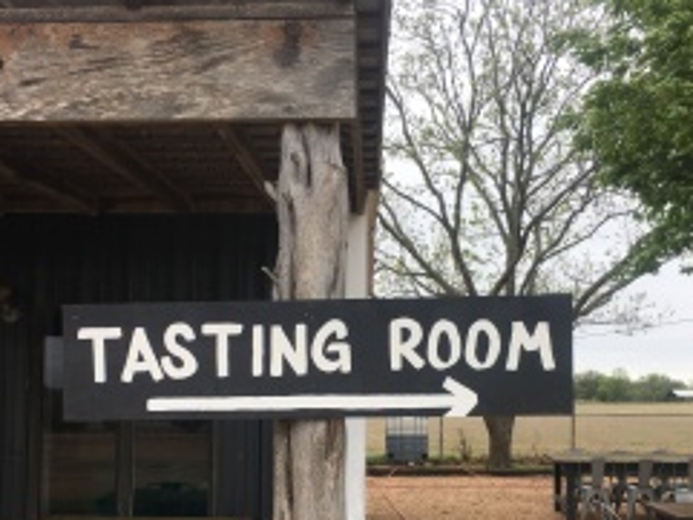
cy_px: 376
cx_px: 342
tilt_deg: +1.9
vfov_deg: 32.4
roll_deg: +0.3
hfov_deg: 42.9
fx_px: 881
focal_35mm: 44
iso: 25
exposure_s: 1/635
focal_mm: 4.15
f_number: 2.2
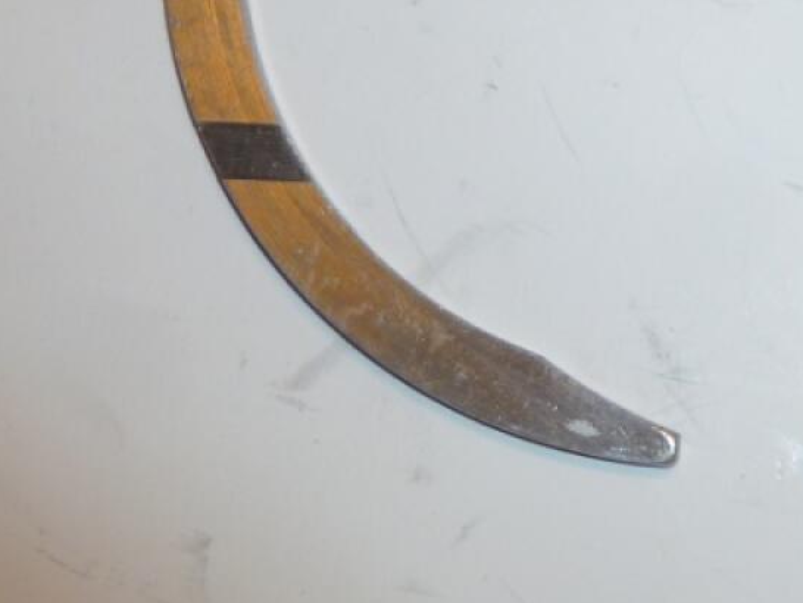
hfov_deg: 22.9
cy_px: -109
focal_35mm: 82
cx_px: 793
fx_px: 1903
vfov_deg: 17.2
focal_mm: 5
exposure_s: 1/30
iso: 100
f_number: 3.3
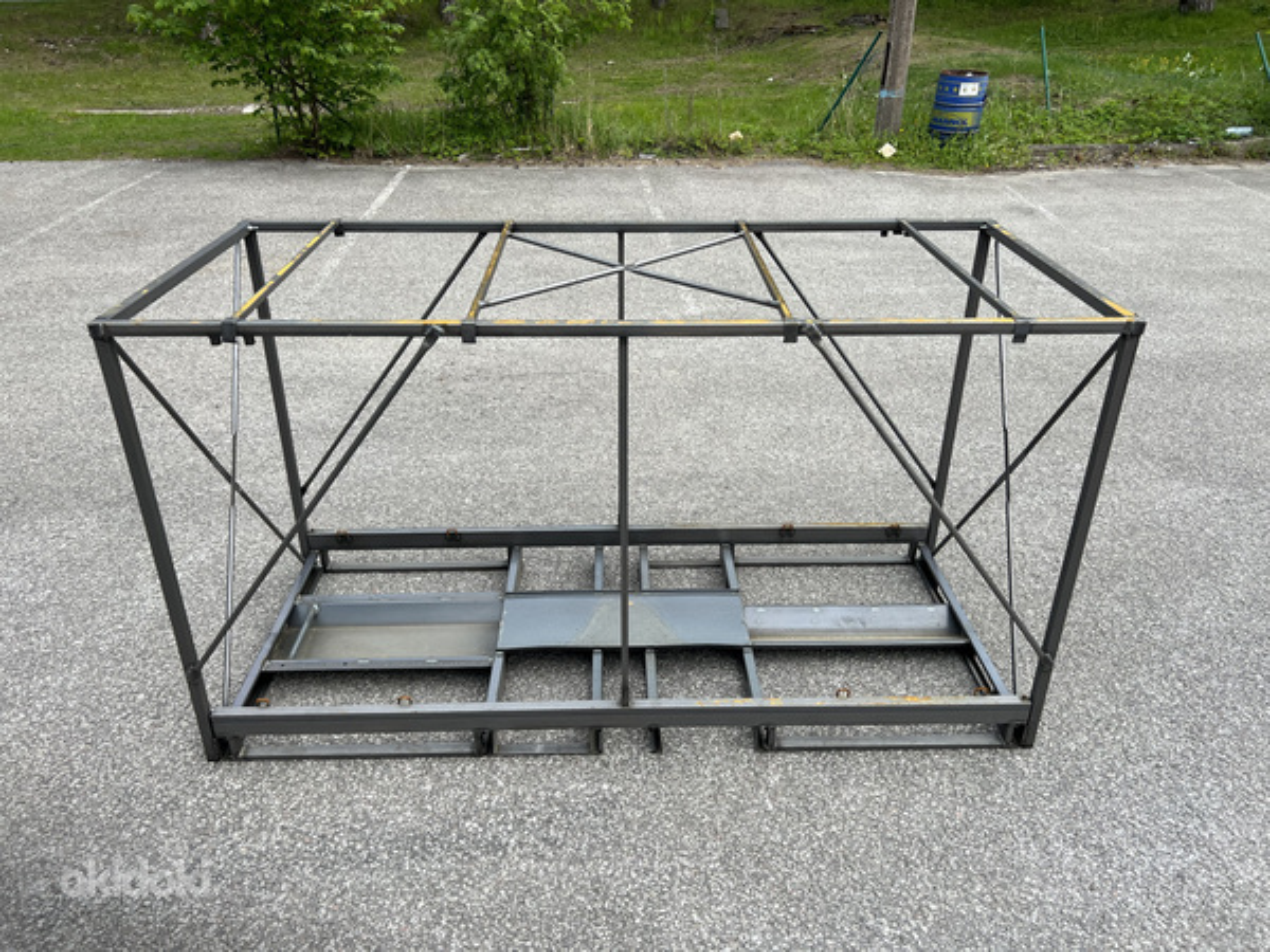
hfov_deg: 67.3
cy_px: 476
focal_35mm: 26
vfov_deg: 53.1
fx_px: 954
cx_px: 635
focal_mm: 5.7
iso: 32
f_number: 1.5
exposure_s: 1/142
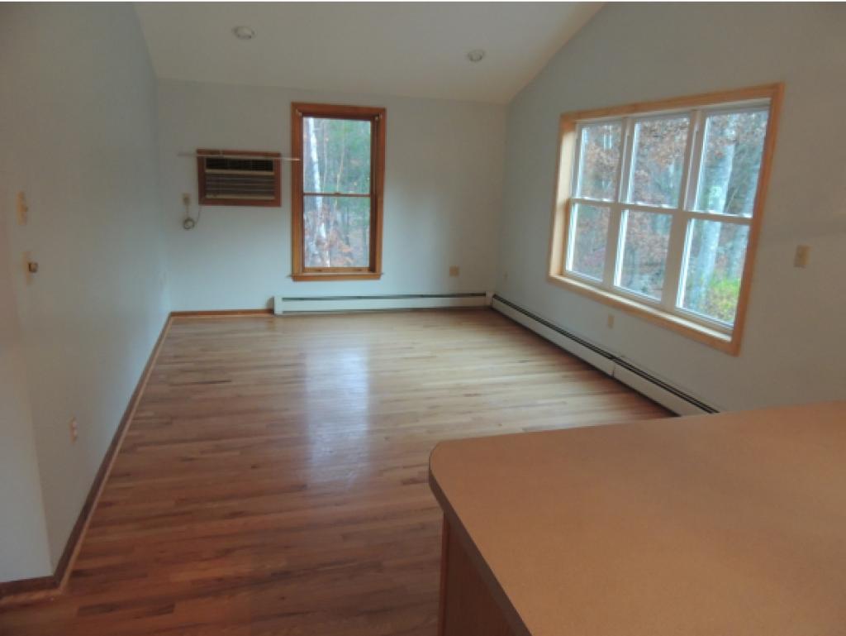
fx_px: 587
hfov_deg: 71.6
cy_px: 318
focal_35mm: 24
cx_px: 423
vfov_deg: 56.9
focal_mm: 4.3
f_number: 3
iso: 800
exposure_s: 1/50
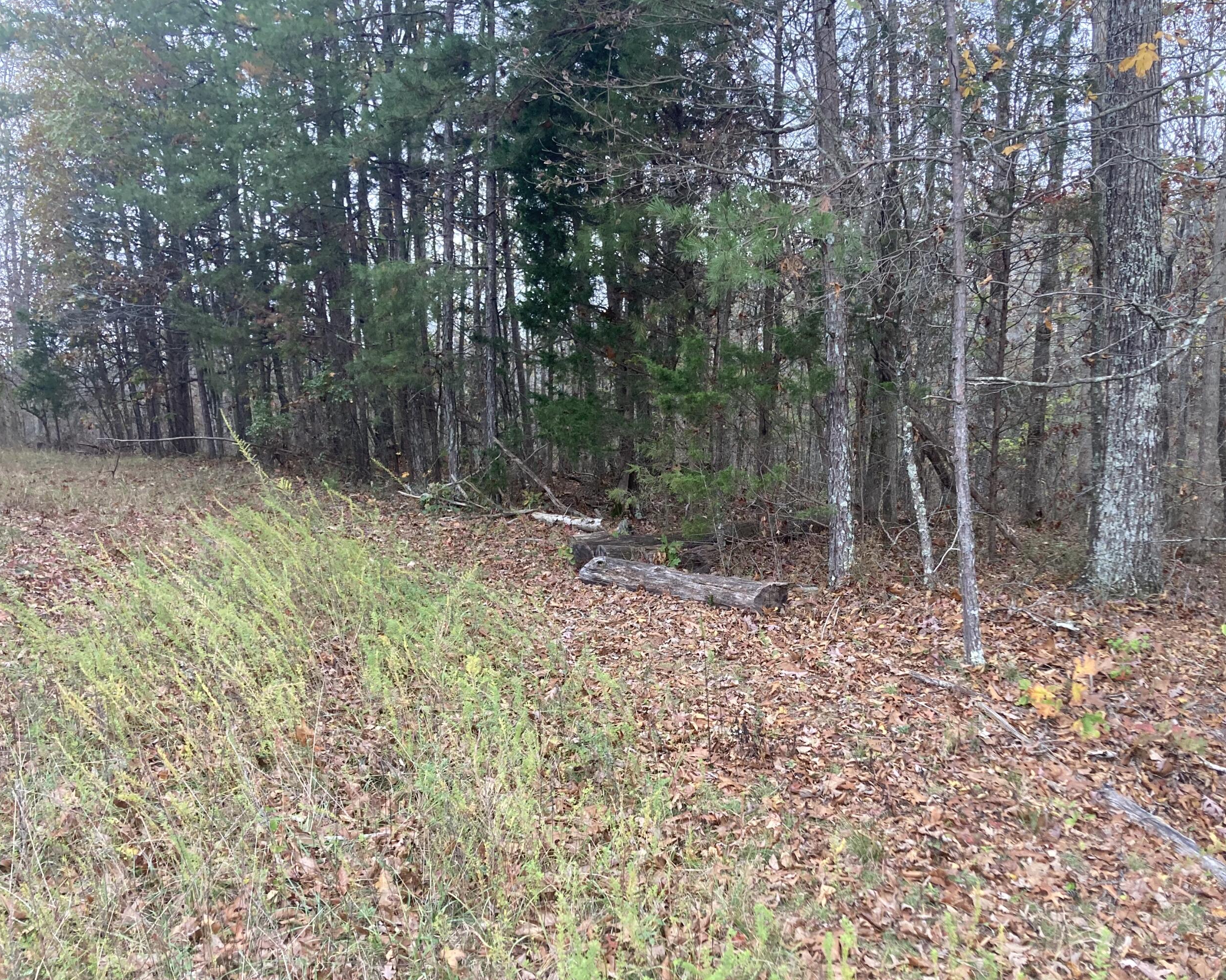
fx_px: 1197
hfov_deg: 54.0
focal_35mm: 33
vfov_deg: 44.5
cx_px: 713
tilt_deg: -5.9
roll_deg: -1.1
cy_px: 537
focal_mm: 3.99
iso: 80
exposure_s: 1/92
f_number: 1.8
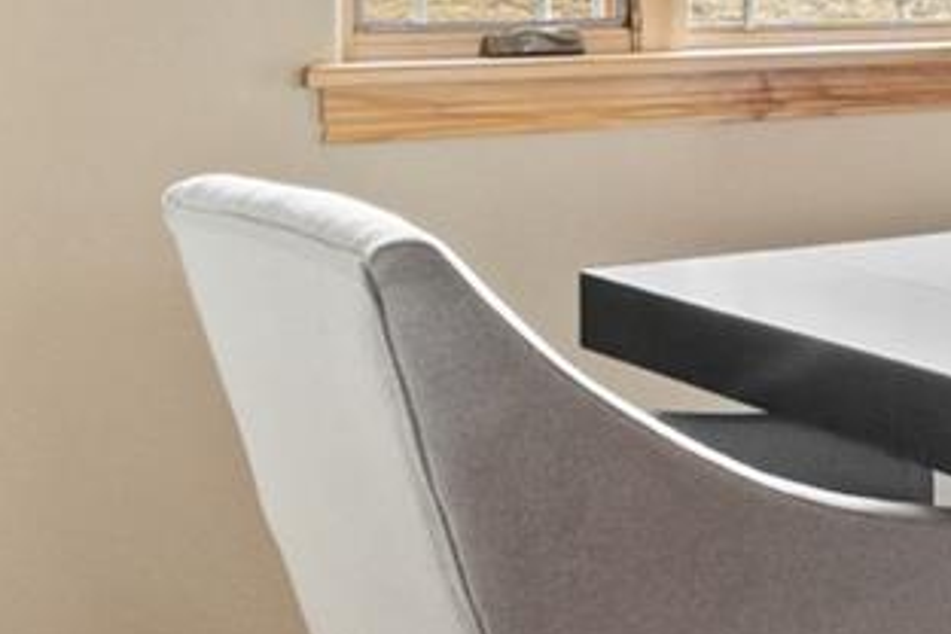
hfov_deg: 19.1
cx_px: 1646
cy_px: -64
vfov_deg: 15.7
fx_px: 2234
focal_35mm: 85
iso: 160
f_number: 8
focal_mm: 16.5
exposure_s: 1/2.5
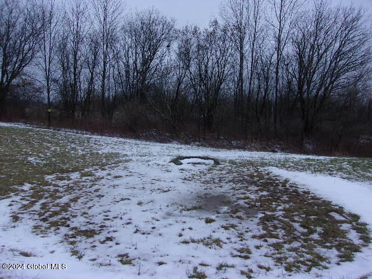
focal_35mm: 27
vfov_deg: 51.4
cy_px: 140
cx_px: 186
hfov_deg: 65.3
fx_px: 290
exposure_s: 1/85
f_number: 10.4
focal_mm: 4.9
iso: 80
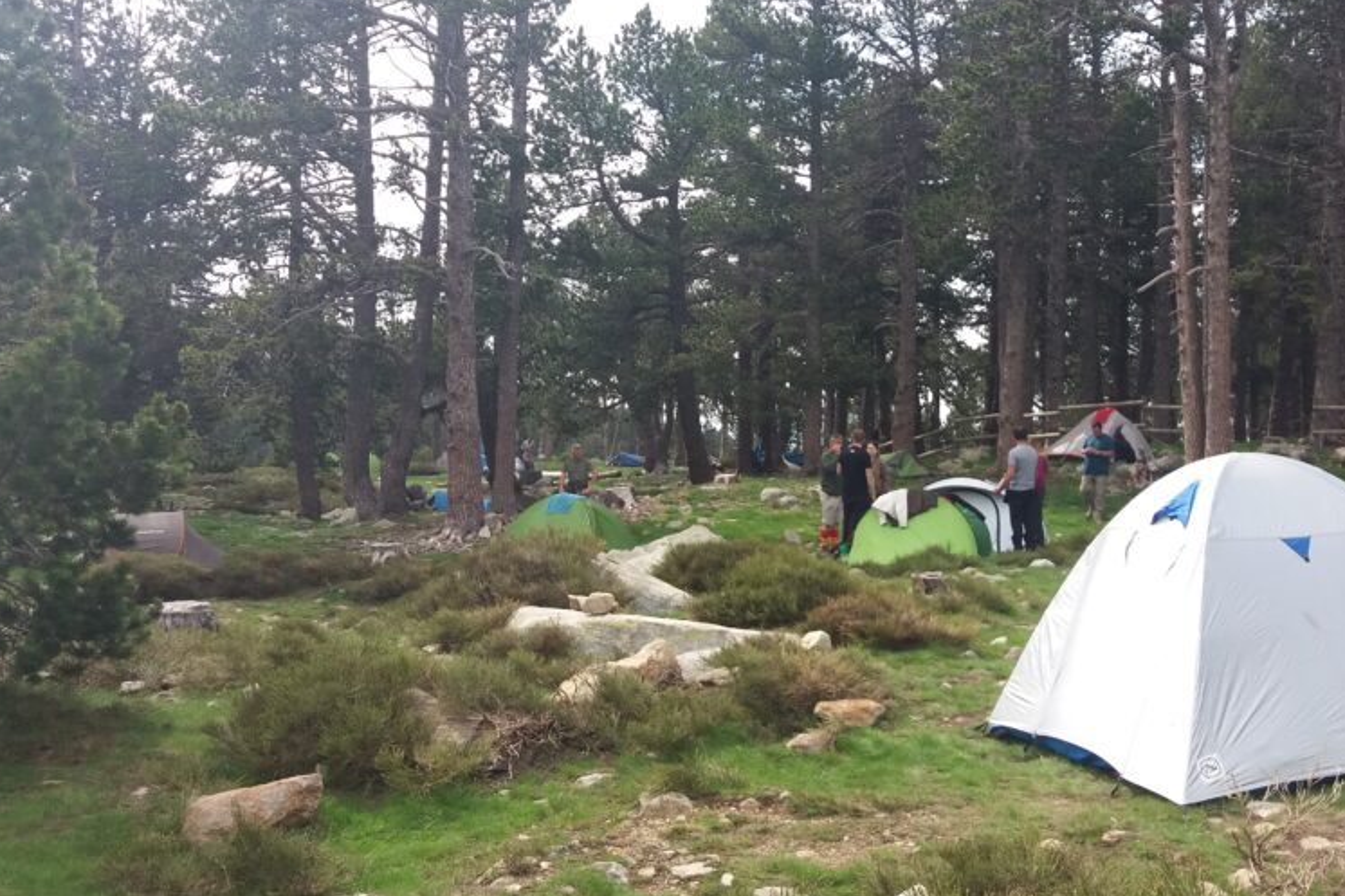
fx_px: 1494
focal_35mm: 40
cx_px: 750
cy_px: 380
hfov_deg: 48.4
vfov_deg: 33.3
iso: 64
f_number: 1.9
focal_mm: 3.7
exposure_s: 1/781
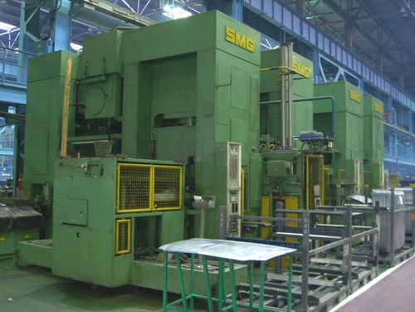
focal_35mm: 38
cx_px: 208
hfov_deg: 49.0
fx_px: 456
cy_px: 156
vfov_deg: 37.7
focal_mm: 7.9
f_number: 2.8
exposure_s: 1/8
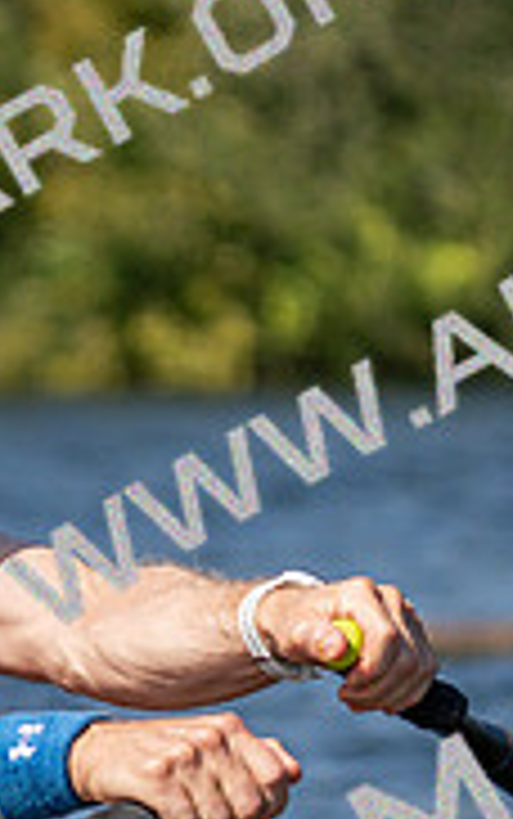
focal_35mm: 649
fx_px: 14495
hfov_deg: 2.0
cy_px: 700
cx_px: -324
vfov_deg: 3.2
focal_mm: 200
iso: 200
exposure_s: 1/2000
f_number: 5.6
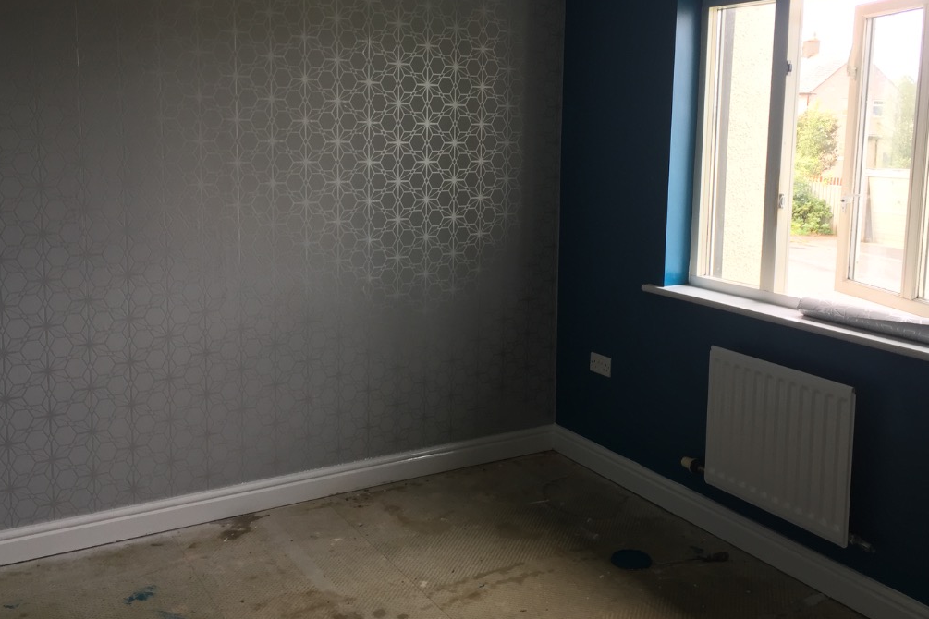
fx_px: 929
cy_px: 244
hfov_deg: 53.0
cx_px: 515
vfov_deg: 36.7
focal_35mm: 36
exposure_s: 1/33
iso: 32
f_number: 2.2
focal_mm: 4.15
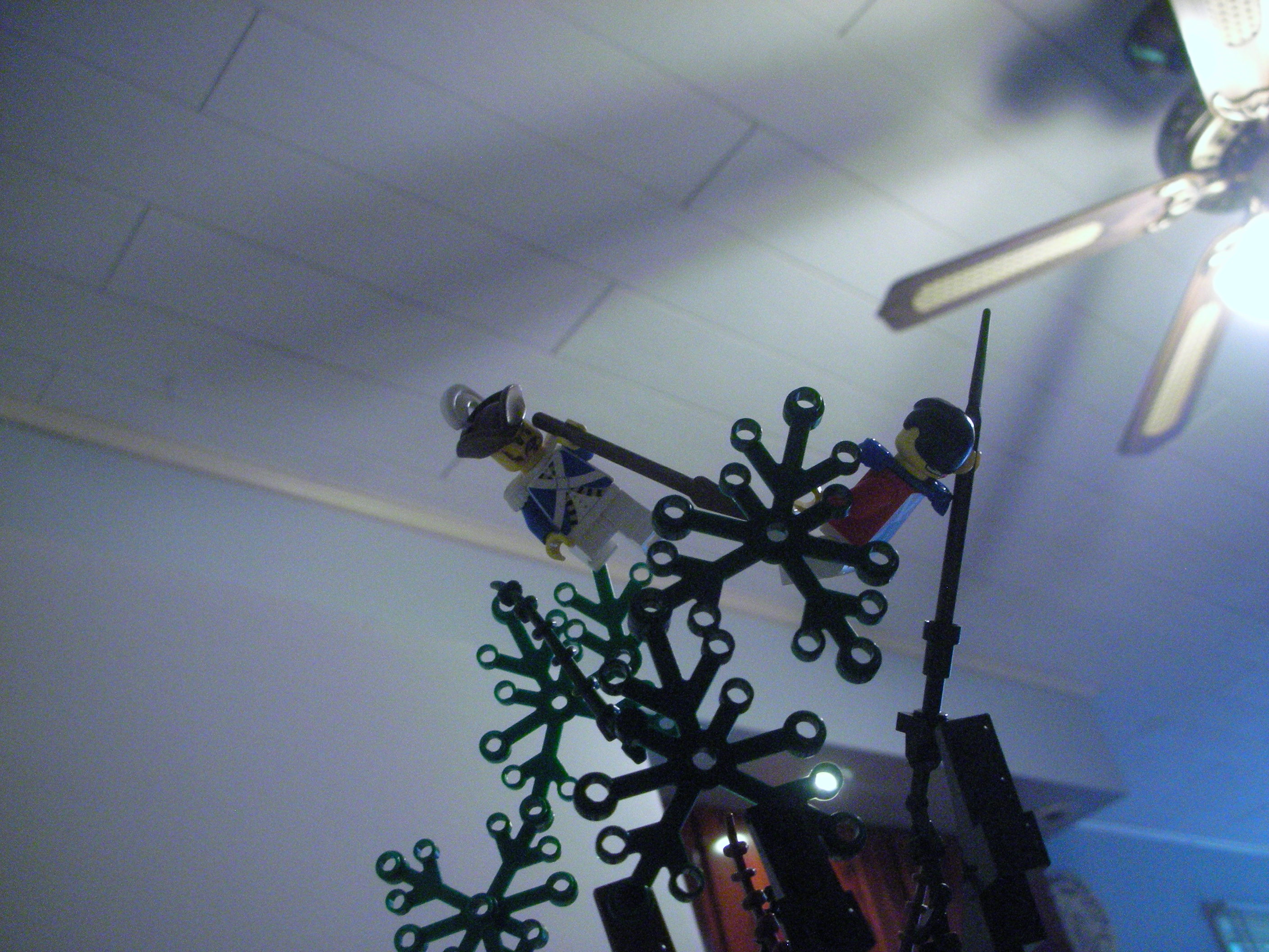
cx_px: 634
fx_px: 1283
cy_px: 476
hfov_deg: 52.6
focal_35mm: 35
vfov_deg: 40.7
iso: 400
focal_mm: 5.8
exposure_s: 1/26.4
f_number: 3
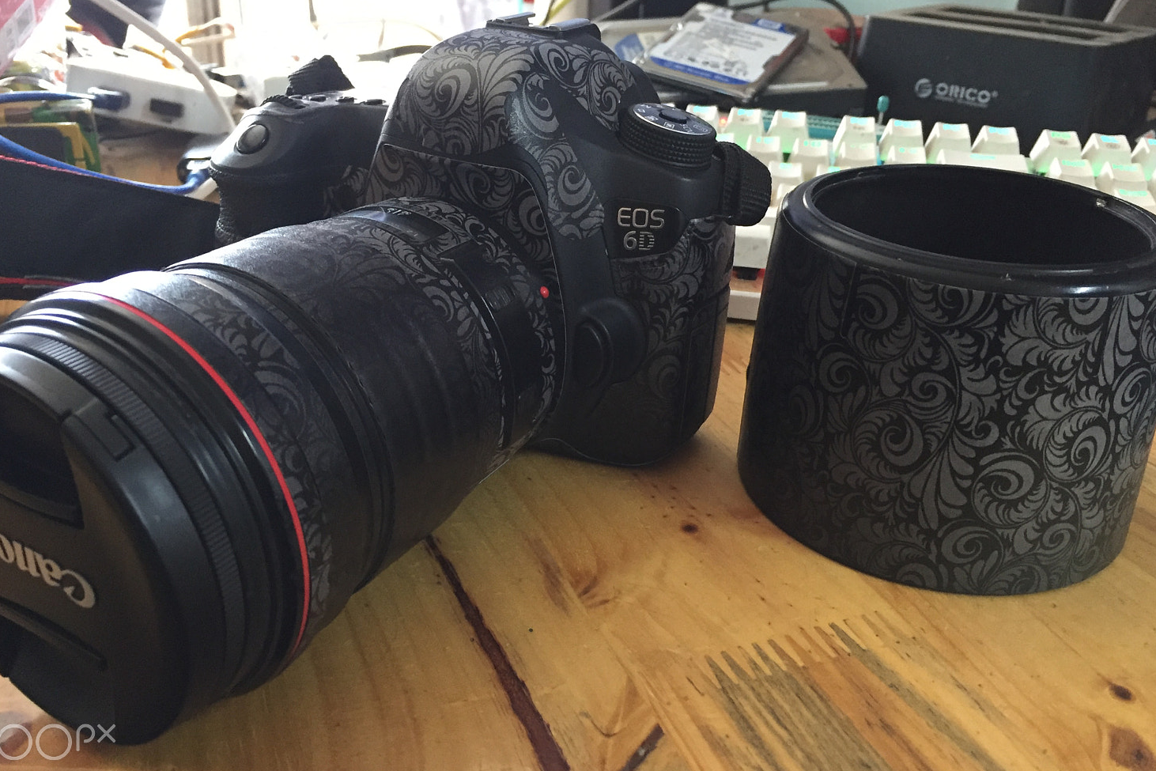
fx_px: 1060
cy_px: 372
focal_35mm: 33
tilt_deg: -25.1
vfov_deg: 40.0
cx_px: 552
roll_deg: -2.0
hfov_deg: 57.2
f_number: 2.2
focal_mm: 4.15
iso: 200
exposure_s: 1/33
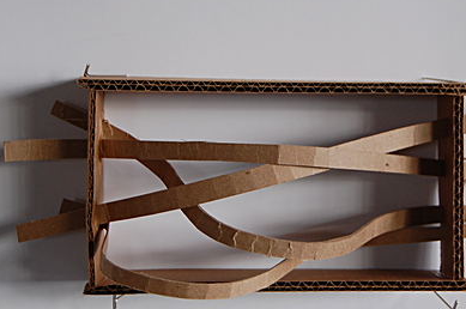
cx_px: 288
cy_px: 160
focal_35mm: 90
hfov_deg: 22.6
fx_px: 1163
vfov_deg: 15.1
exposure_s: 1/60
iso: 400
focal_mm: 38
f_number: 4.8
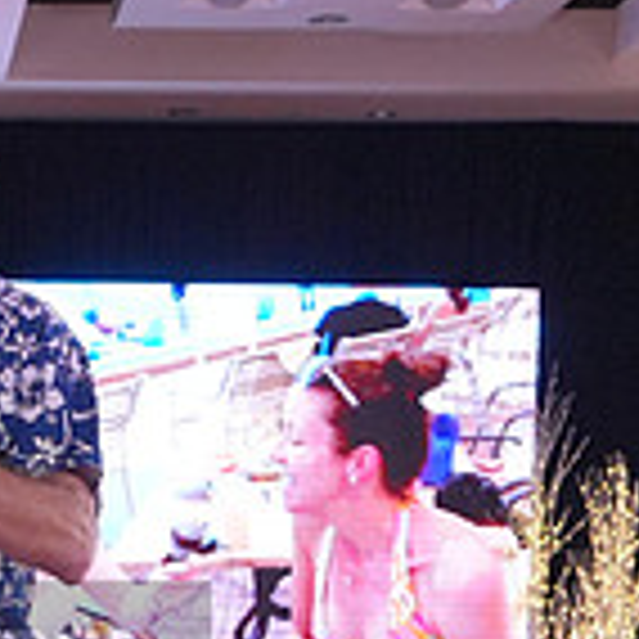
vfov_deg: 13.7
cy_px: 700
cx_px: -279
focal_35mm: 125
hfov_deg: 13.3
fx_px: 2611
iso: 2000
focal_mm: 24
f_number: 4
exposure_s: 1/400
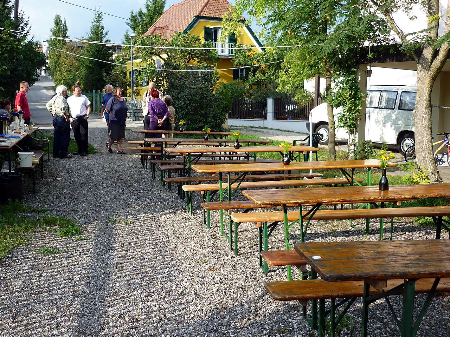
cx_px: 225
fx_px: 546
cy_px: 168
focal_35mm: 42
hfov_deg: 44.8
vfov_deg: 34.3
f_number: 3
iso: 80
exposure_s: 1/400
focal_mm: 6.9
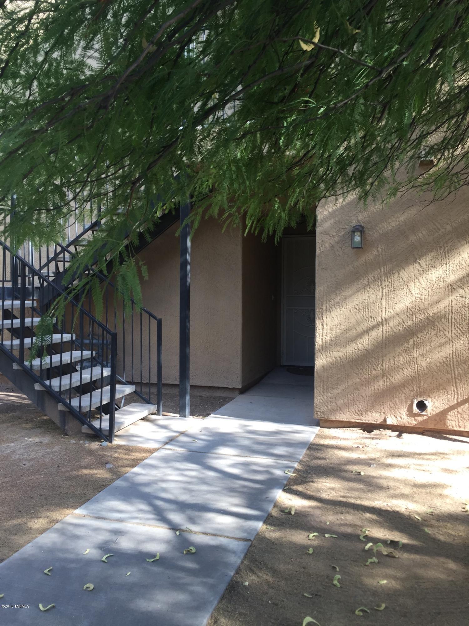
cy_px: 313
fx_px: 524
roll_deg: -0.4
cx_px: 234
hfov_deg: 48.2
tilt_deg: -1.8
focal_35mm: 29
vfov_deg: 61.7
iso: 32
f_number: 2.2
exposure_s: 1/120
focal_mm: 4.15
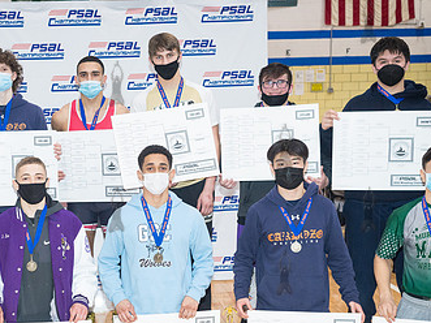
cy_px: 209
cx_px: 116
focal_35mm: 59
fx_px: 734
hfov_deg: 32.2
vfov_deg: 24.7
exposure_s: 1/250
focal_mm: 35
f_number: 5
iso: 4000
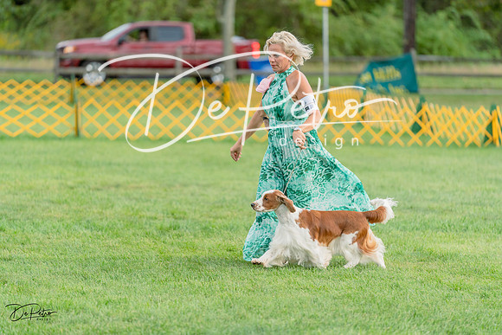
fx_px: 2483
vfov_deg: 7.7
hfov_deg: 11.5
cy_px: 168
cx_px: 251
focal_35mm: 178
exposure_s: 1/640
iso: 1000
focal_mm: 178
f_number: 2.8
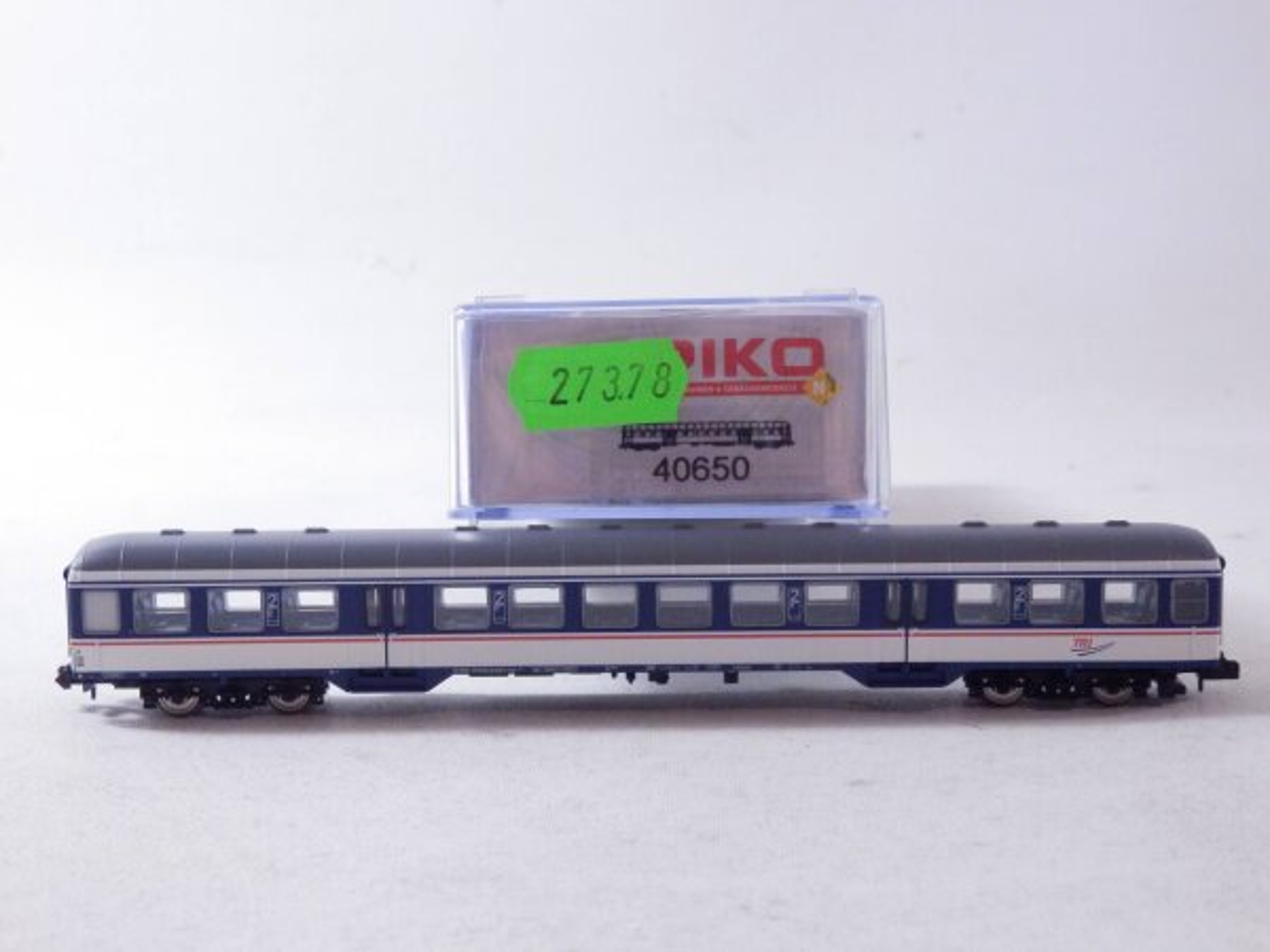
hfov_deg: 29.4
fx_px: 2421
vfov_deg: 22.3
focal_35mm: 66
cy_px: 476
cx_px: 635
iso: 800
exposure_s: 1/160
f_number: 4.4
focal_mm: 11.9
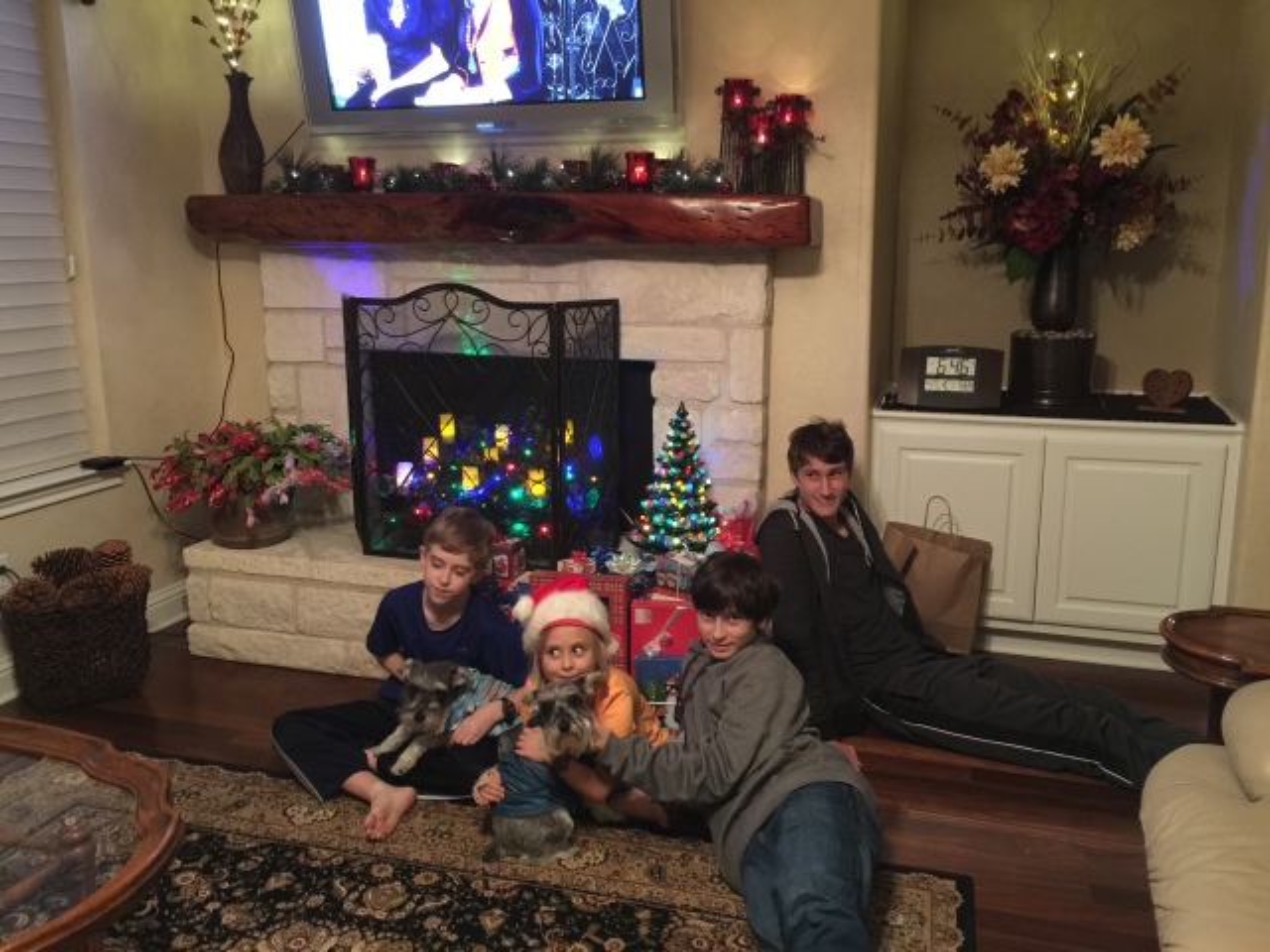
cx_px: 635
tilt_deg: -11.4
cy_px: 476
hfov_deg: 61.7
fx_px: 1064
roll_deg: -0.2
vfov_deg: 48.2
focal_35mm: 29
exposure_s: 1/4
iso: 100
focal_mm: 4.15
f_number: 2.2
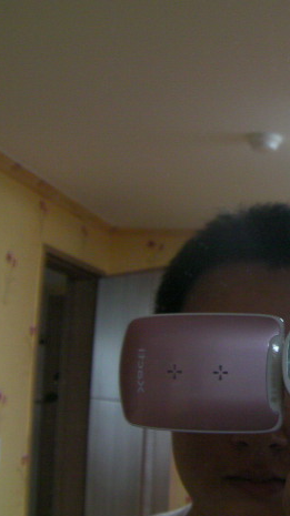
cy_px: 257
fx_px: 780
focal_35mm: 57
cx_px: 326
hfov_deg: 20.0
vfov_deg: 36.6
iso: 200
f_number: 3.5
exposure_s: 1/14.7
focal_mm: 6.8
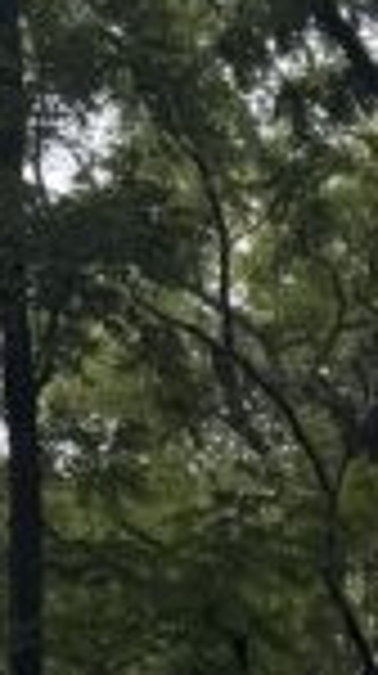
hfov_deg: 6.8
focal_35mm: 179
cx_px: 162
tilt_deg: -2.5
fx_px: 3200
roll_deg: -1.4
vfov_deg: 10.3
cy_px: 1678
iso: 80
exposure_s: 1/898
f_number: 1.78
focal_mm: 6.76
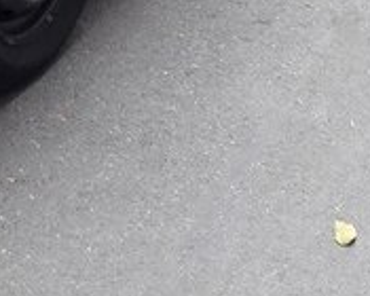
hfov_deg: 17.6
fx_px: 1128
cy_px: -193
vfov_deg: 13.7
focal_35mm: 103
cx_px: -89
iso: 50
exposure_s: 1/100
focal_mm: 3.7
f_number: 1.9
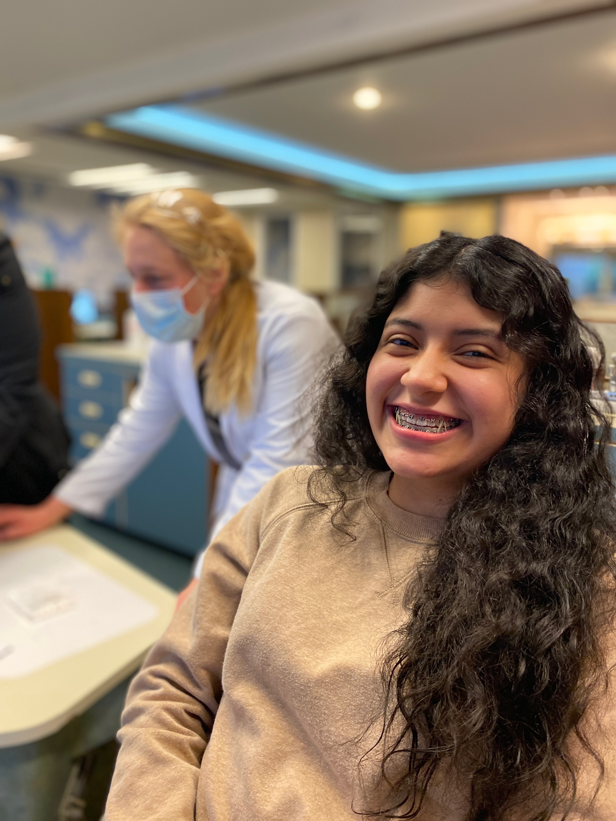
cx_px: 308
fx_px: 617
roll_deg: -1.8
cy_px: 410
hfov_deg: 53.1
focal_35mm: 26
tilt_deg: -9.8
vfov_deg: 67.3
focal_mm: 4.25
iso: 200
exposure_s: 1/60
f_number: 1.8
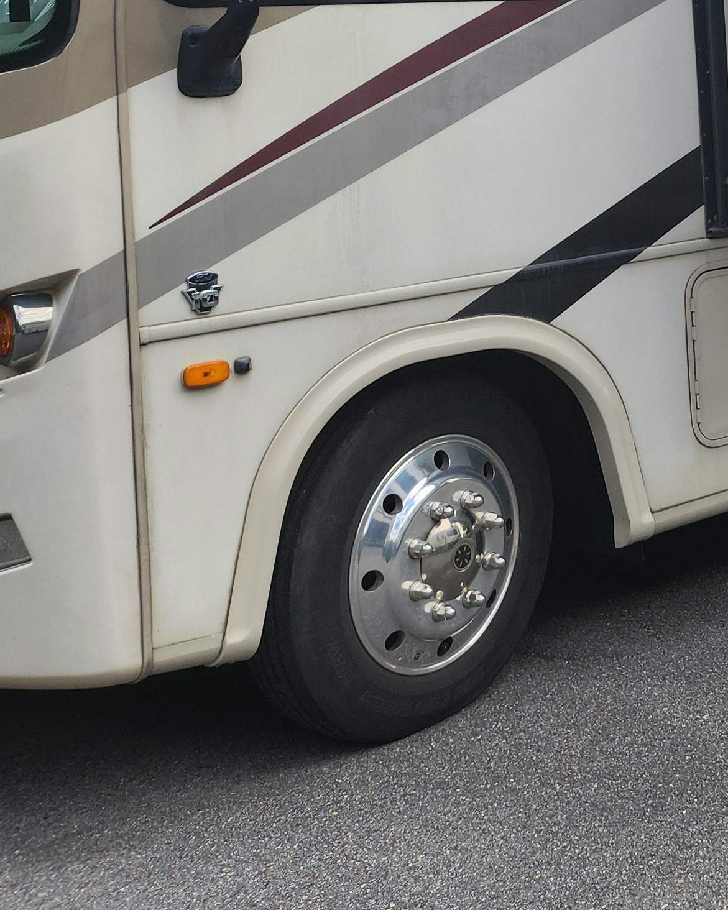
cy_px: -13
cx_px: 925
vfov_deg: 27.7
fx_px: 1724
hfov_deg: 21.7
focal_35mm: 64
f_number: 1.8
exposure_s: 1/1989
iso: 50
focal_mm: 5
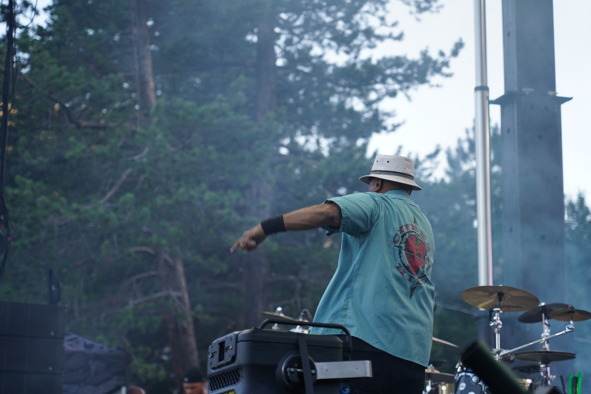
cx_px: 296
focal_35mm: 105
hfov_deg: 19.5
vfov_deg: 13.0
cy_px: 197
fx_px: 1724
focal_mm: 105
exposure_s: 1/160
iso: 200
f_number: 4
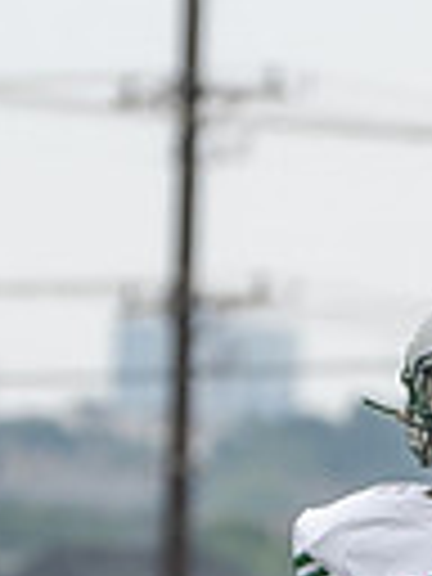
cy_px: 931
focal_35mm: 1293
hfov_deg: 1.2
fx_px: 21515
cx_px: 474
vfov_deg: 1.5
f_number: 5.6
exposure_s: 1/1000
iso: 800
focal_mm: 221
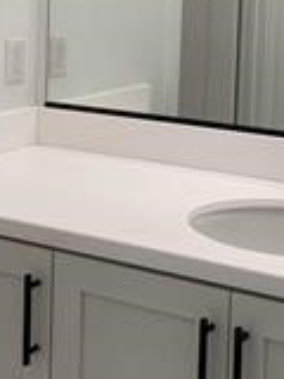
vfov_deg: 24.2
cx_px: 246
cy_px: 21
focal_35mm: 78
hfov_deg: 18.6
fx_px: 853
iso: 32
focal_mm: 4.25
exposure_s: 1/120
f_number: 1.8
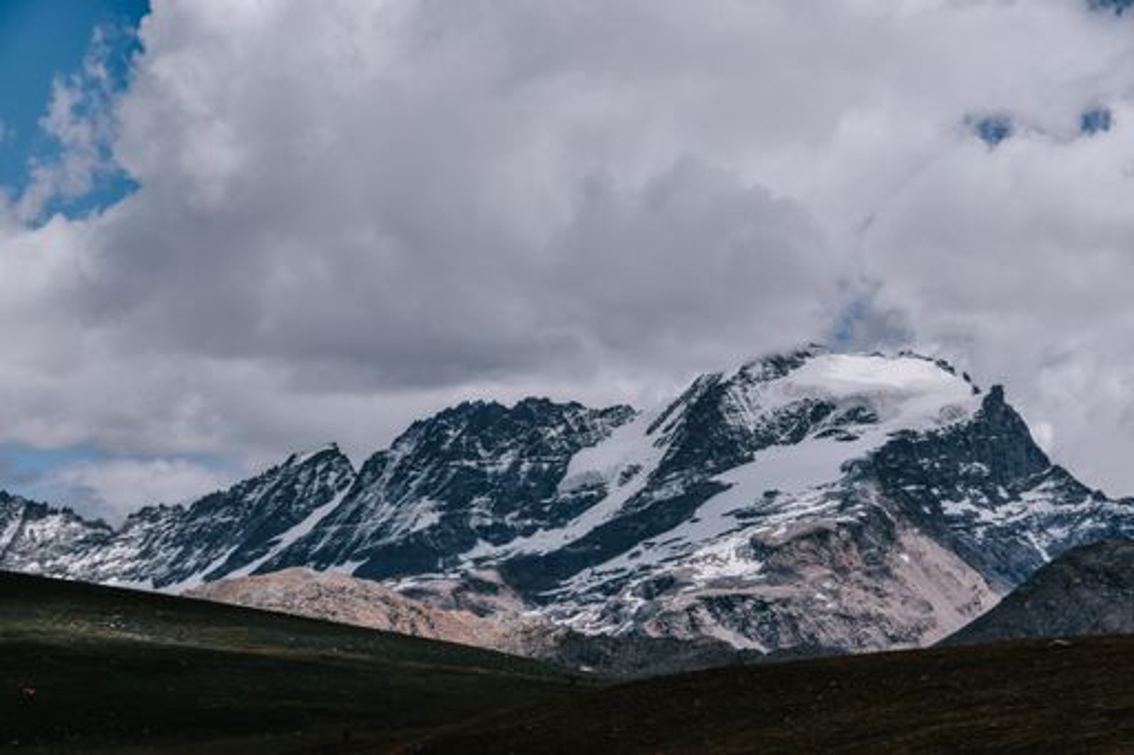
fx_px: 3306
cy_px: 378
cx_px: 567
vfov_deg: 13.0
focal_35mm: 105
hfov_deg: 19.5
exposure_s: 1/2000
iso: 100
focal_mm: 70
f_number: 4.5
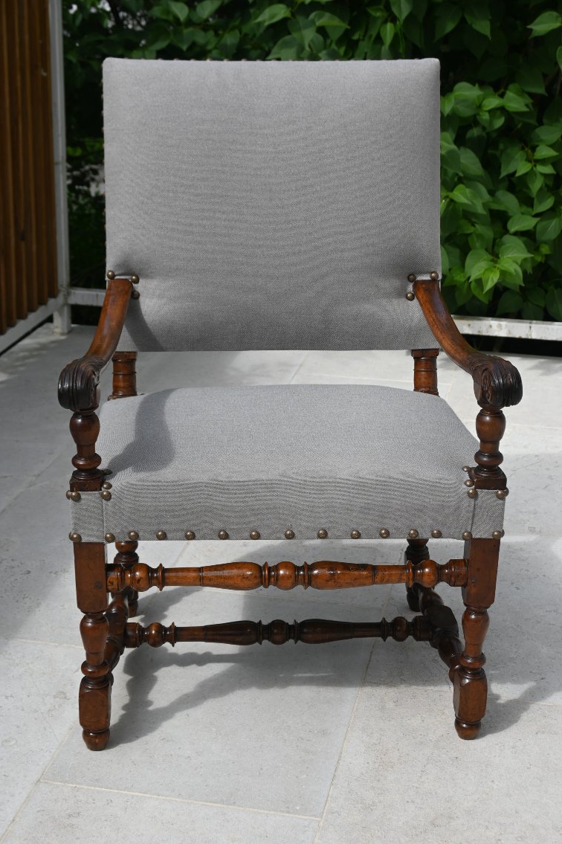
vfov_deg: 35.9
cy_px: 401
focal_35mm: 56
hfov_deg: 24.4
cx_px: 273
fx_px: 1301
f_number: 7.1
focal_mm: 35
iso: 100
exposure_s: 1/400
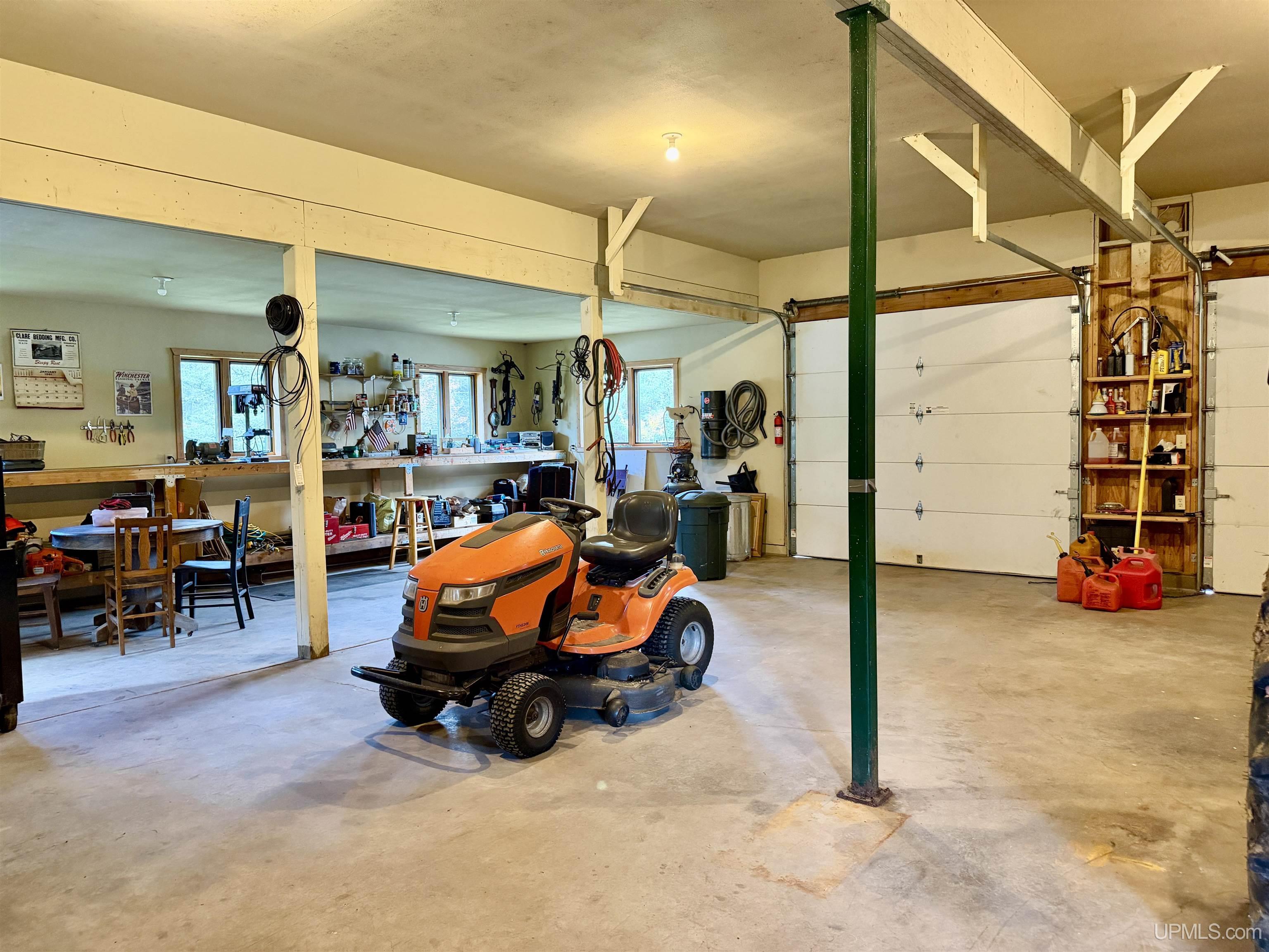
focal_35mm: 24
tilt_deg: -1.7
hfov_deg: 71.6
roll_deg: +1.4
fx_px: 880
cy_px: 476
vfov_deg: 56.8
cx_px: 634
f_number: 1.78
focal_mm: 6.76
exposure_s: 1/60
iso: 500
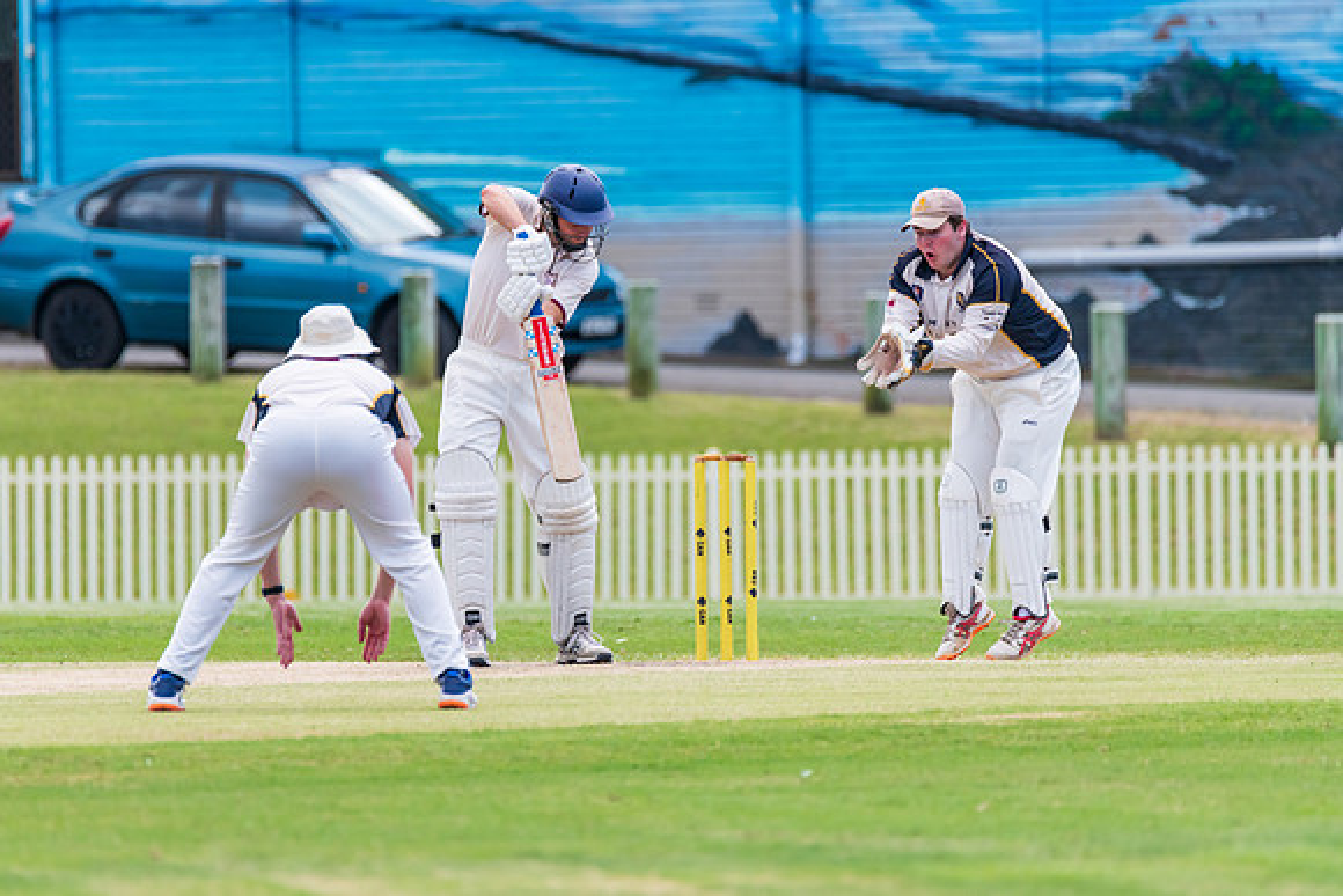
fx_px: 25394
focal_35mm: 681
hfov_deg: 3.0
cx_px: 581
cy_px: 470
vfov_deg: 2.0
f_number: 6.3
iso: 640
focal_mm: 600
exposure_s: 1/1250
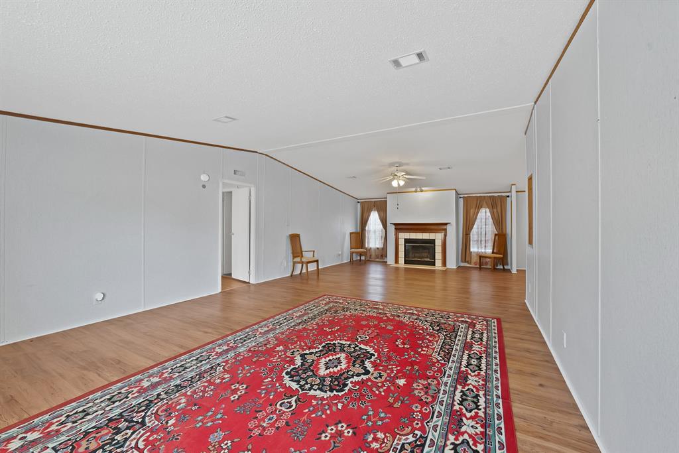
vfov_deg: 90.0
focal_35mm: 12
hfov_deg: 112.6
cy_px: 226
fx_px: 226
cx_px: 340
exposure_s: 1/6
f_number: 8
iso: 640
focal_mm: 12
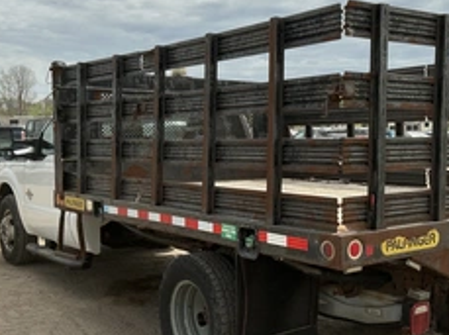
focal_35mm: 49
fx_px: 635
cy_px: 174
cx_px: 300
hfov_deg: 38.5
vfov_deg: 29.6
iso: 25
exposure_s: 1/2227
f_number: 1.8
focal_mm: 3
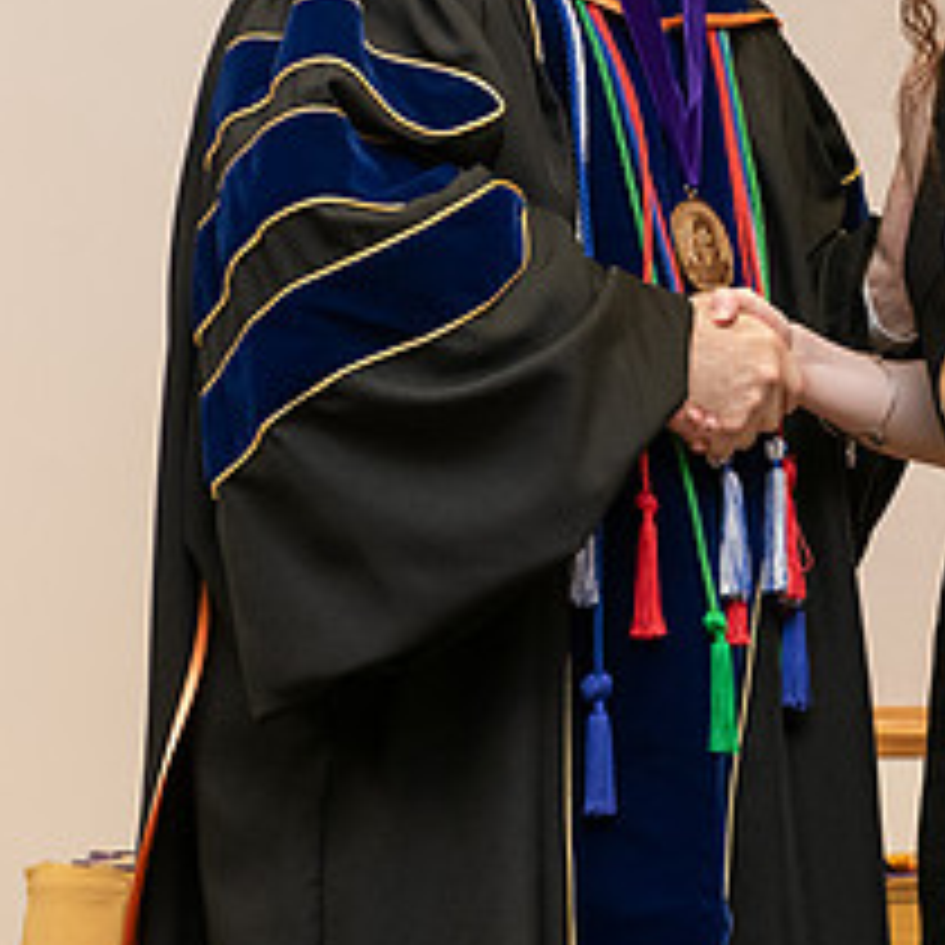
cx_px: 886
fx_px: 5065
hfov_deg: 10.6
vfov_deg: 10.6
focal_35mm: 164
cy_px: 263
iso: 2000
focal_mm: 70
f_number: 5.6
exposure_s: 1/200
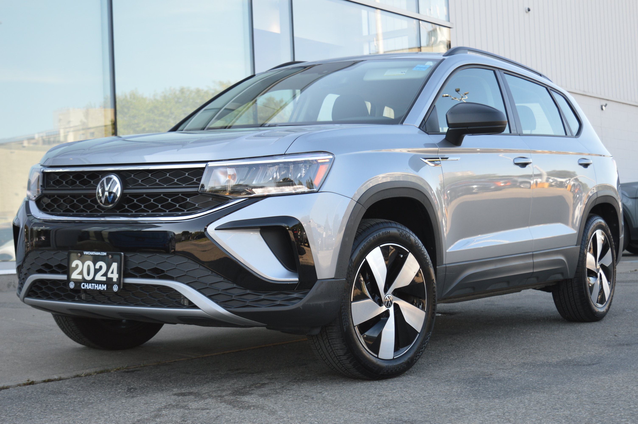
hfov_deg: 33.4
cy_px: 212
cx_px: 319
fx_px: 1062
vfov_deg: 22.6
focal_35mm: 60
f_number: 5.6
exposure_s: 1/125
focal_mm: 40
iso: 160
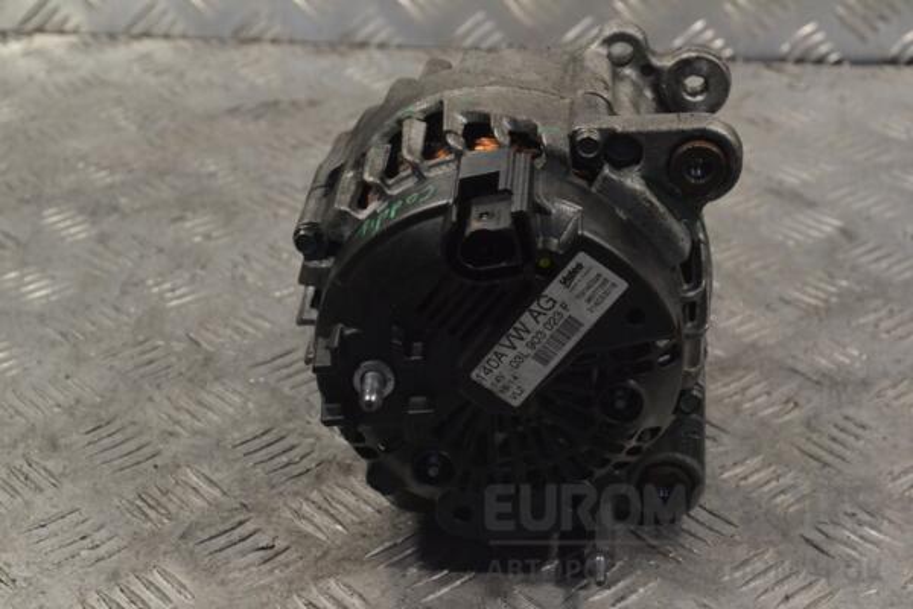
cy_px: 304
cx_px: 456
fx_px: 1902
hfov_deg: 27.0
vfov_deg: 18.2
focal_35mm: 75
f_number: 9
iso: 3200
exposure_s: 1/320
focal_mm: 50
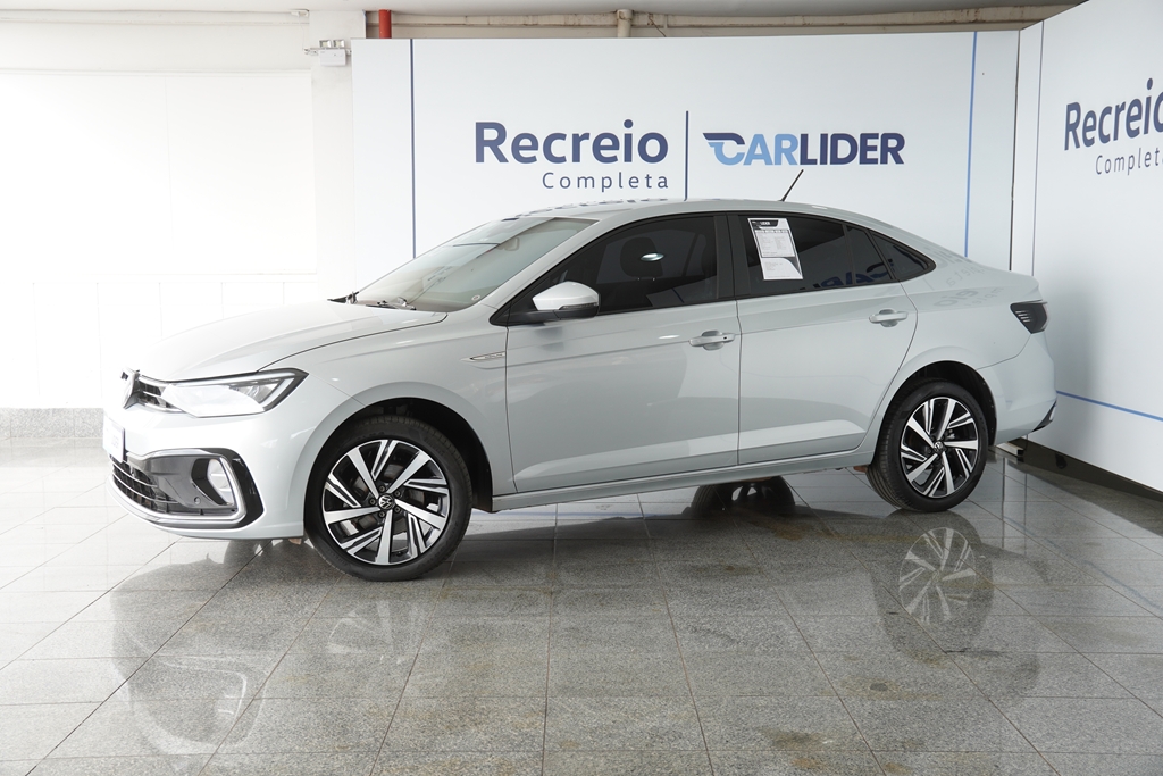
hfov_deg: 47.9
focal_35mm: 40
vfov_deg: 33.0
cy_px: 388
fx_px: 1308
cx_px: 582
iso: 200
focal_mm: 27
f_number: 4
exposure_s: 1/100
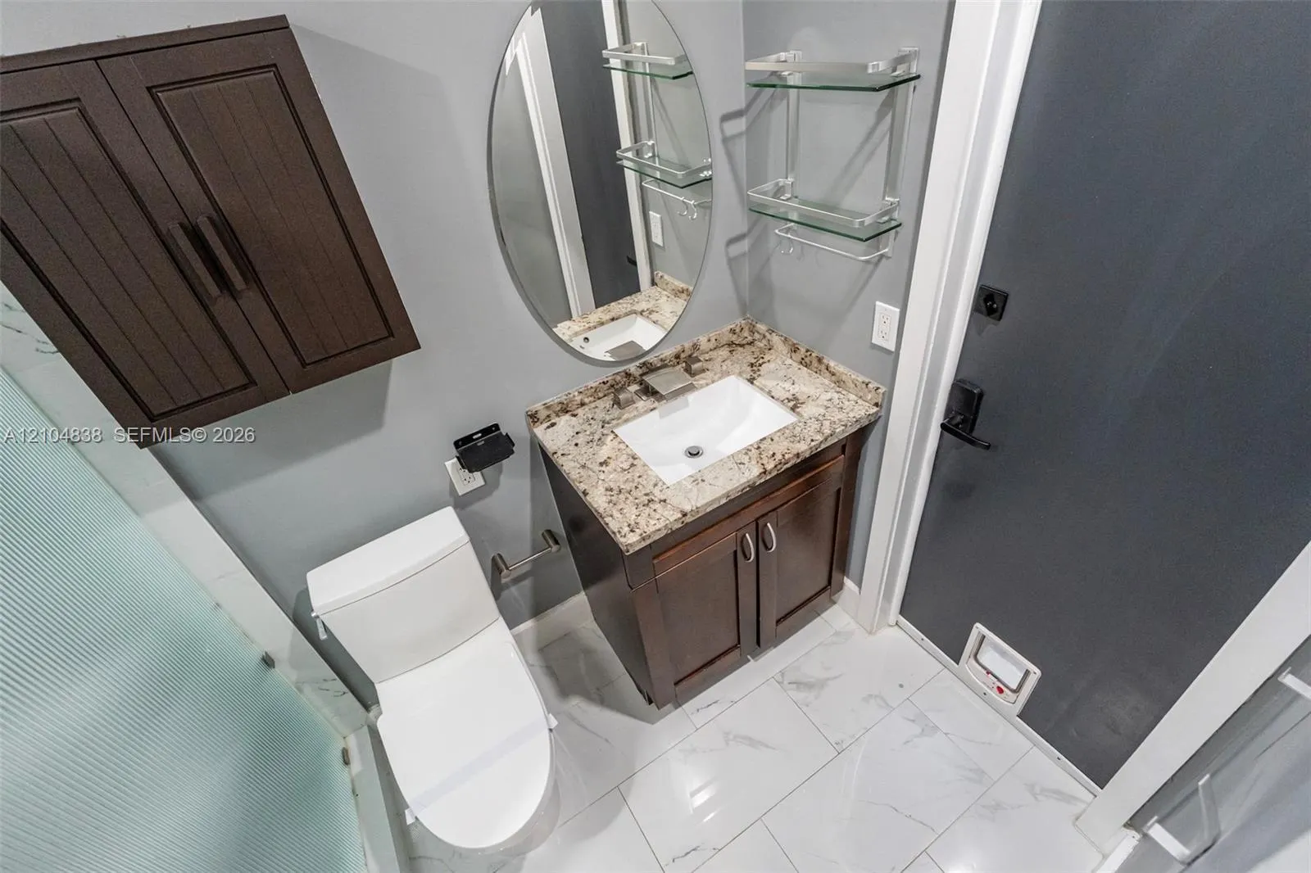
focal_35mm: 16
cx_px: 656
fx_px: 601
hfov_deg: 95.0
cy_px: 436
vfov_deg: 72.0
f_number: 2.8
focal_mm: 11
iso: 1600
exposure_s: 1/200
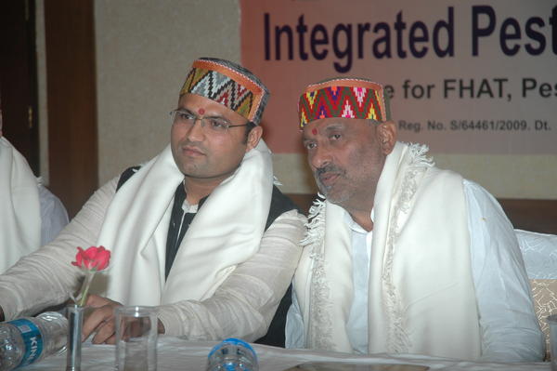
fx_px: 1623
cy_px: 186
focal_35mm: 105
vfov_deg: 13.0
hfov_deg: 19.5
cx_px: 278
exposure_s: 1/60
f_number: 4.5
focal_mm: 70
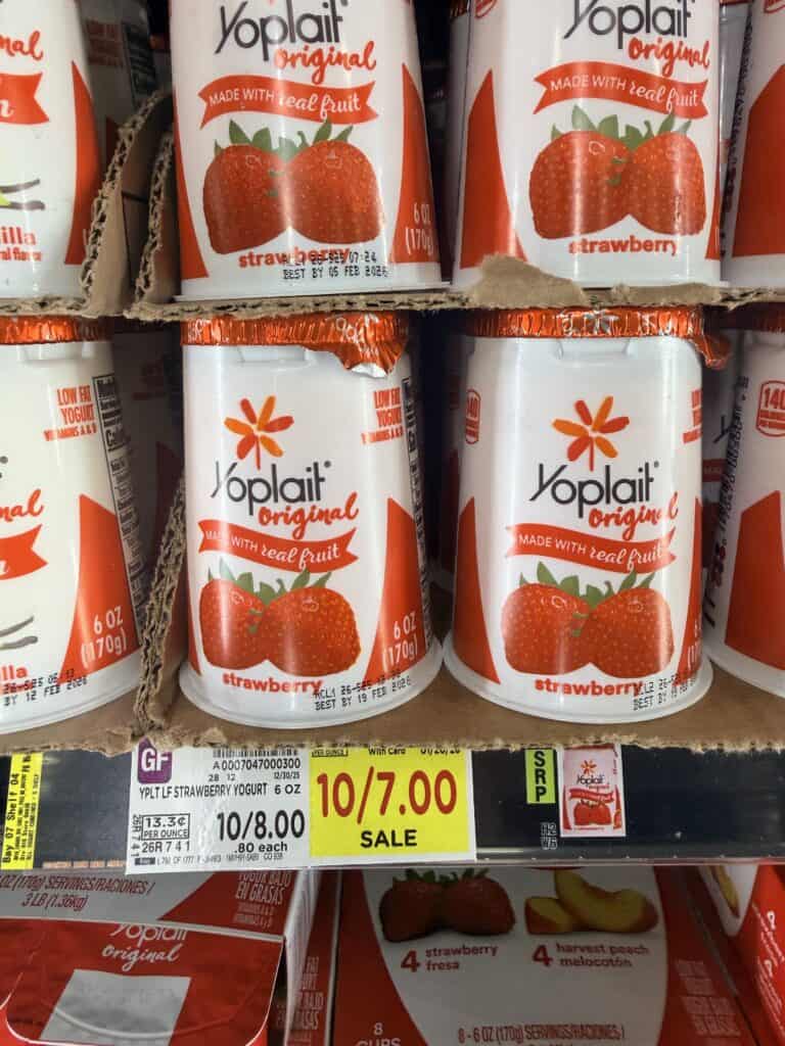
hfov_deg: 56.8
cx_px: 392
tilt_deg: -15.1
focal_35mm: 24
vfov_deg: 71.6
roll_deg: +0.1
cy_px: 523
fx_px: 726
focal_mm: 2.22
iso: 100
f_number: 2.2
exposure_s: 1/121
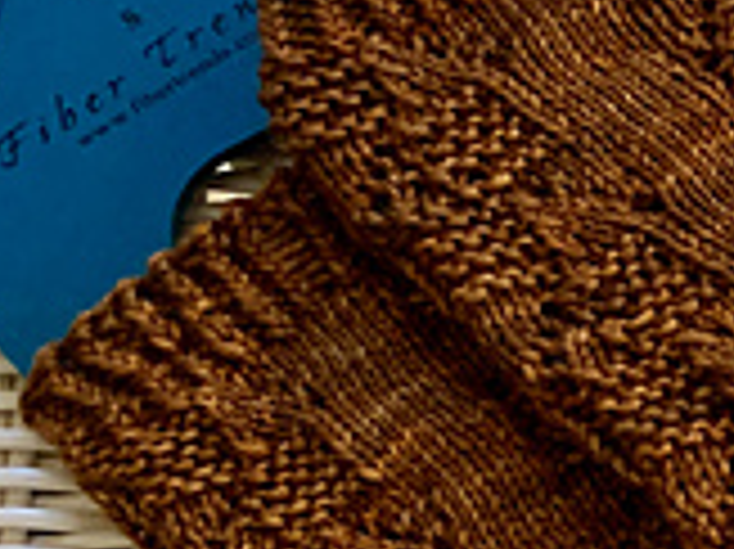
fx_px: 2161
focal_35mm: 102
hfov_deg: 15.9
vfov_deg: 14.0
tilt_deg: -76.1
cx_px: 1378
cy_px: 688
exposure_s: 1/40
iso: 320
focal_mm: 4.25
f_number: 1.8
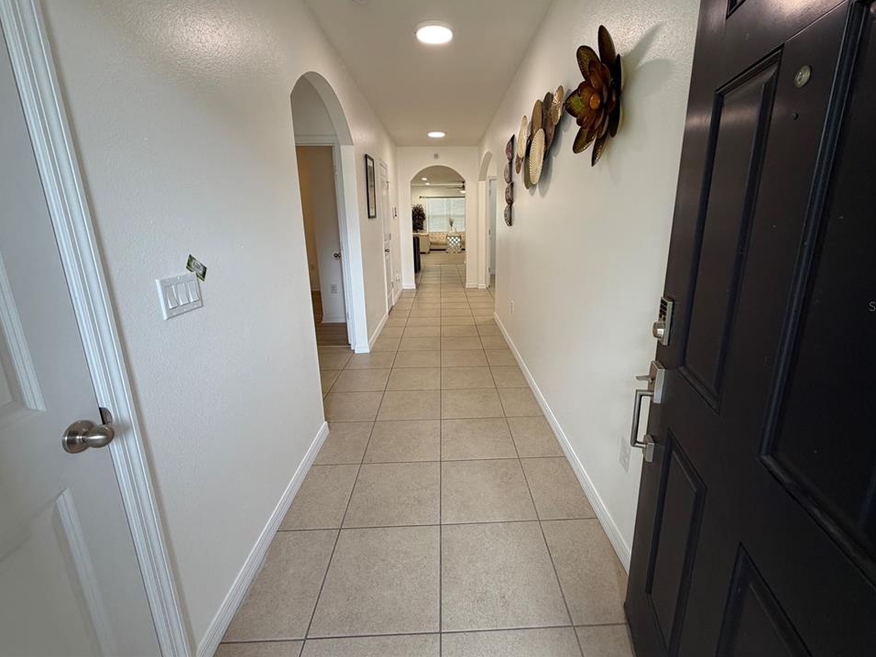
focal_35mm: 15
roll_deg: +1.5
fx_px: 380
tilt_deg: -13.2
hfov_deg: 98.1
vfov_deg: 81.6
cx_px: 455
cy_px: 306
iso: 200
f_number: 2.2
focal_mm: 2.22
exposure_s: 1/120
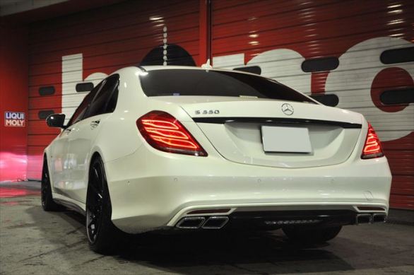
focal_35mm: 51
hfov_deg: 38.9
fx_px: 586
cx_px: 207
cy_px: 138
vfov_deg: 26.4
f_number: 4.5
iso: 400
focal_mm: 34
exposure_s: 1/20
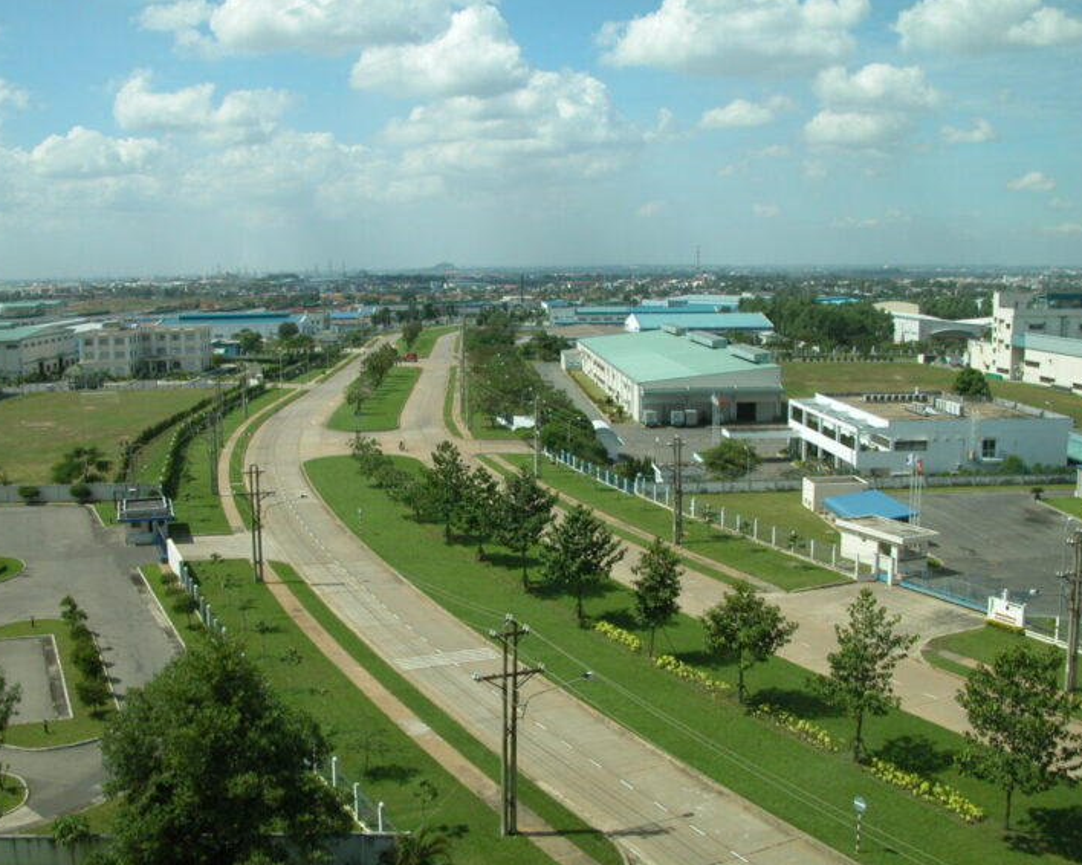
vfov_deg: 41.1
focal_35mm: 36
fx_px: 1153
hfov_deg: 50.3
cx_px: 518
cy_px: 437
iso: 100
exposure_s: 1/276
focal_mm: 8.9
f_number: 6.3
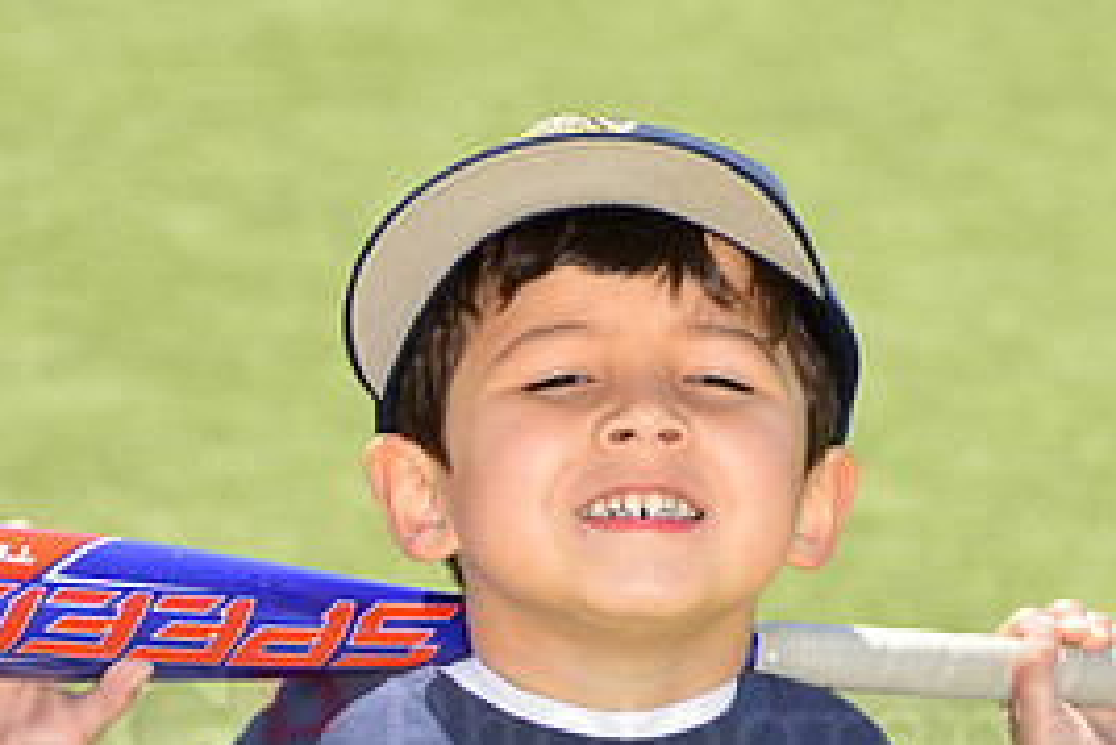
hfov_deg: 6.0
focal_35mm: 346
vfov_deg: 4.0
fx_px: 10731
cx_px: 662
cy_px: 705
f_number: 11
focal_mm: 160
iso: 250
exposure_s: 1/250
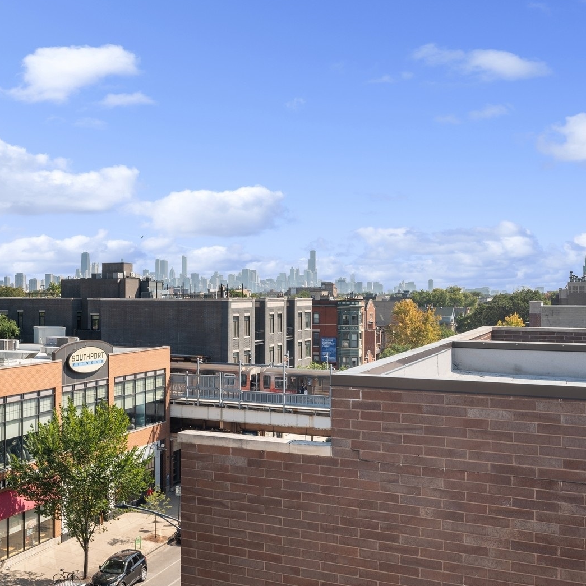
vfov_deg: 42.8
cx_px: 138
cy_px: 290
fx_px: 747
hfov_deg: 41.4
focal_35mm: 39
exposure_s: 1/80
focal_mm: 30
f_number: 11
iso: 100
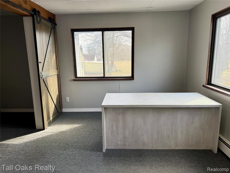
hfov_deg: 71.6
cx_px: 115
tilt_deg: -10.3
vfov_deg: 56.8
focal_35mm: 24
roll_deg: +0.4
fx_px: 159
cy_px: 86
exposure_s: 1/285
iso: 100
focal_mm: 6.76
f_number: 1.78
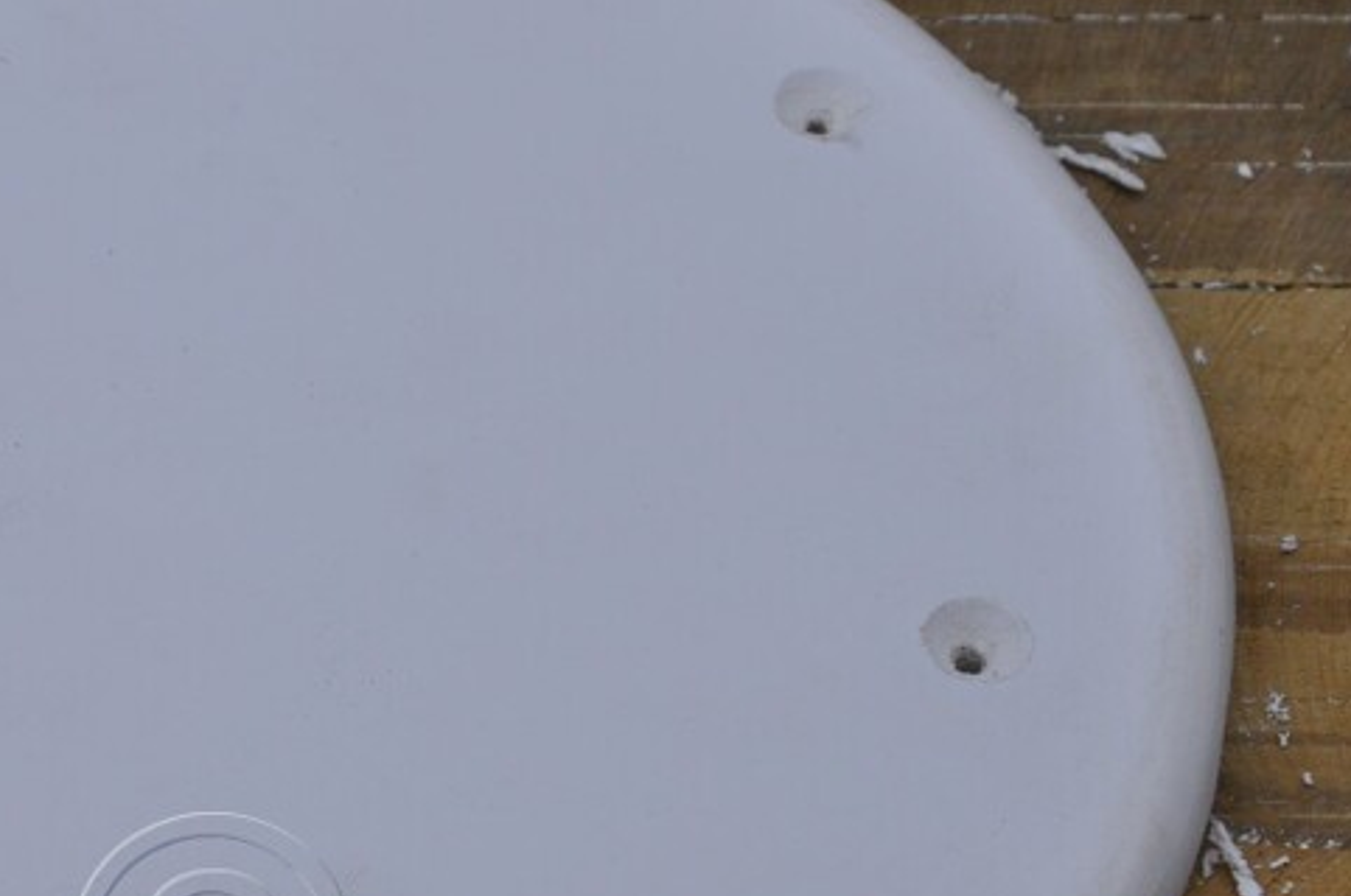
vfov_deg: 6.3
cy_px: 524
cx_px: 213
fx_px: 8170
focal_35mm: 218
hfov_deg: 9.4
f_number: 10
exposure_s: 1/400
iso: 200
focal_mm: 70
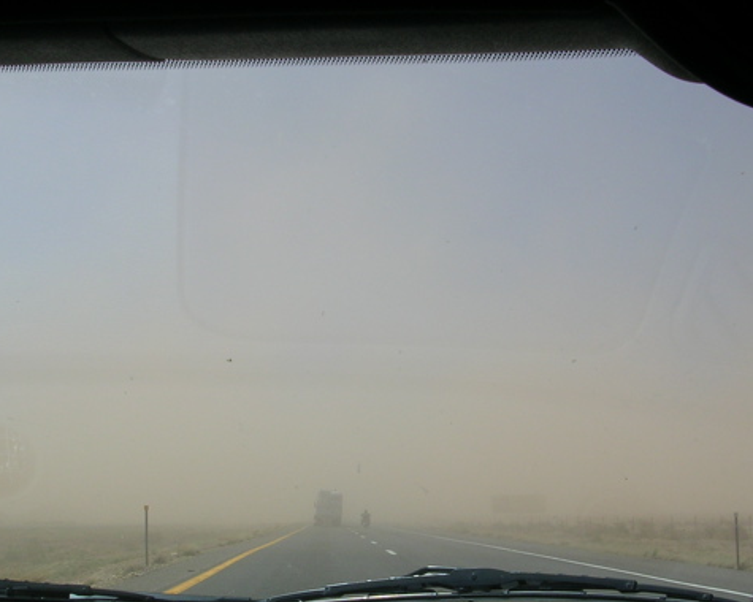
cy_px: 374
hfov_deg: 37.3
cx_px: 350
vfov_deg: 30.1
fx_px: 1114
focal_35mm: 50
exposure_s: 1/380
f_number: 5.6
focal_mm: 5.8
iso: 50
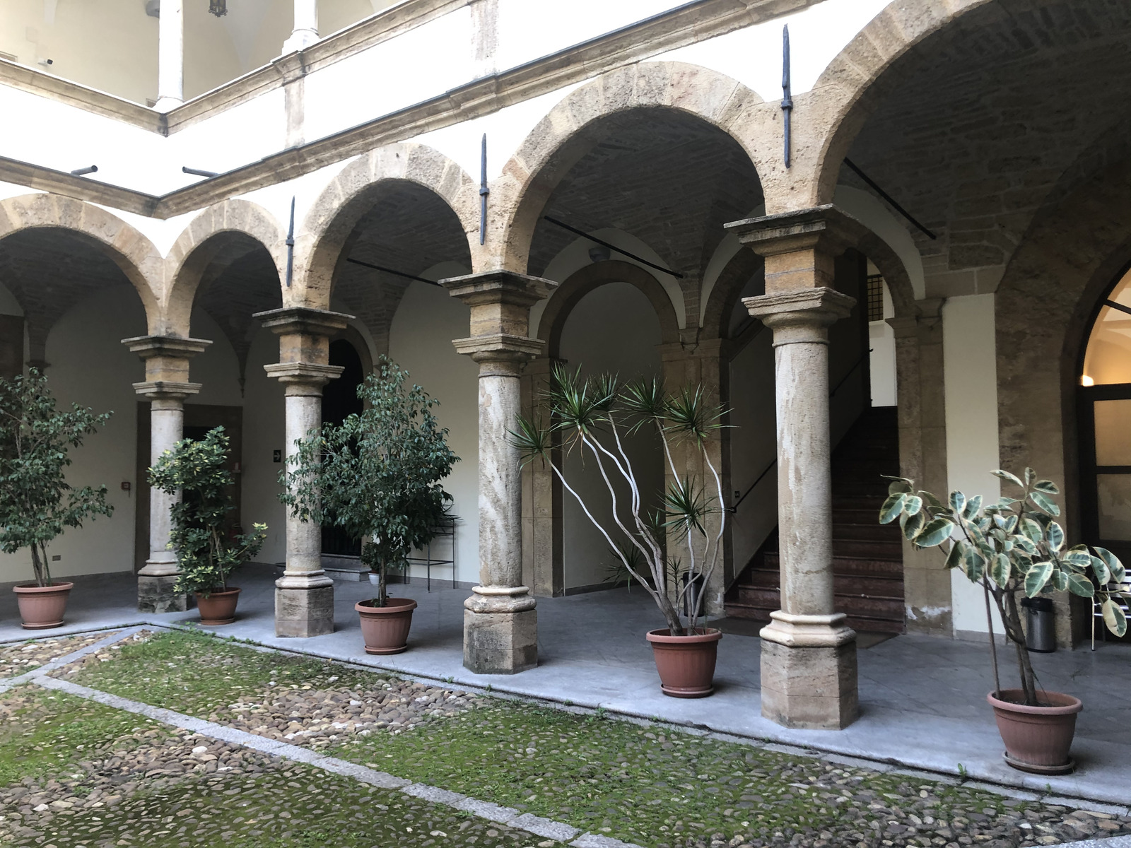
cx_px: 566
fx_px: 915
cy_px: 424
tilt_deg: +1.6
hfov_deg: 63.4
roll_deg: +0.9
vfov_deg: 49.7
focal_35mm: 28
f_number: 1.8
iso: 20
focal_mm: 4
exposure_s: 1/33
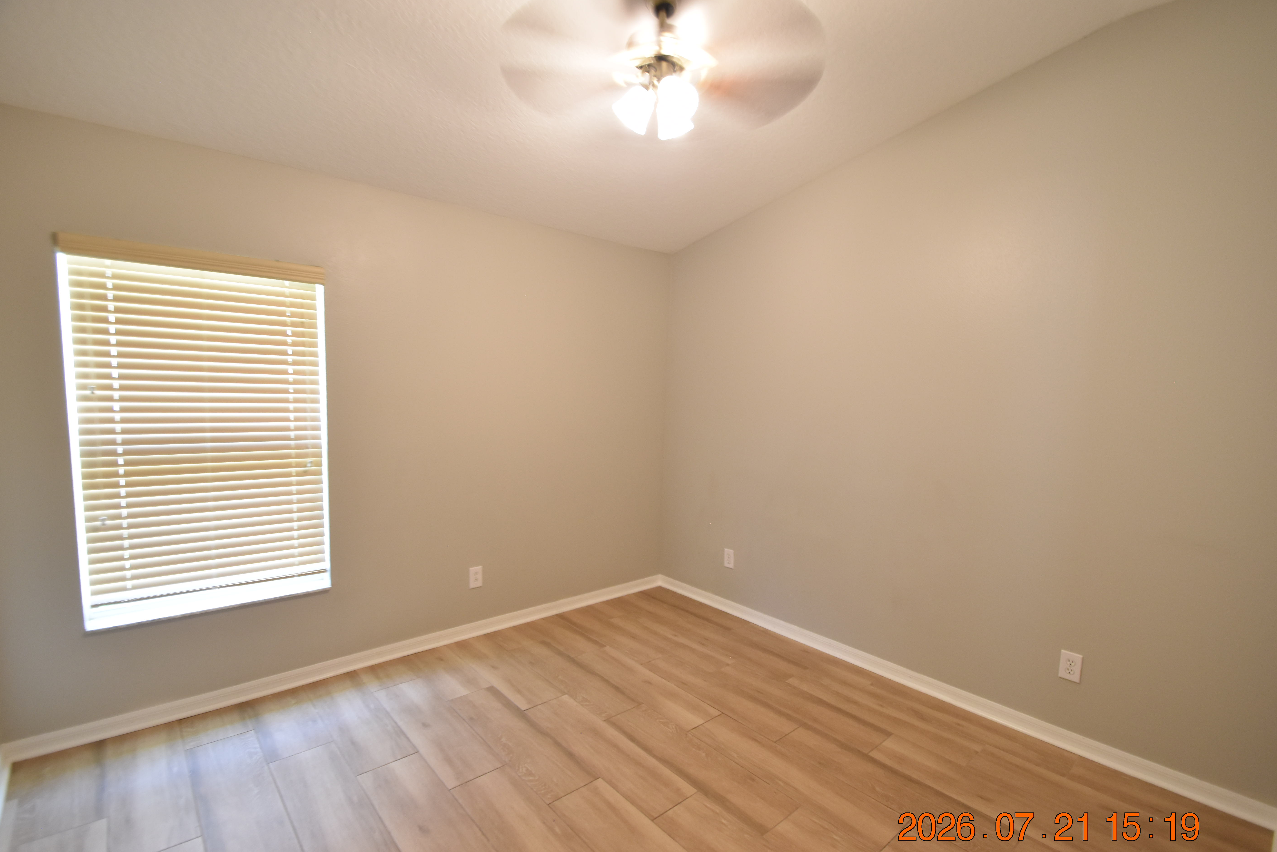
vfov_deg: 73.7
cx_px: 647
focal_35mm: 16
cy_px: 441
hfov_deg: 96.7
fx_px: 568
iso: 800
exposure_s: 1/20
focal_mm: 10
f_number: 3.5
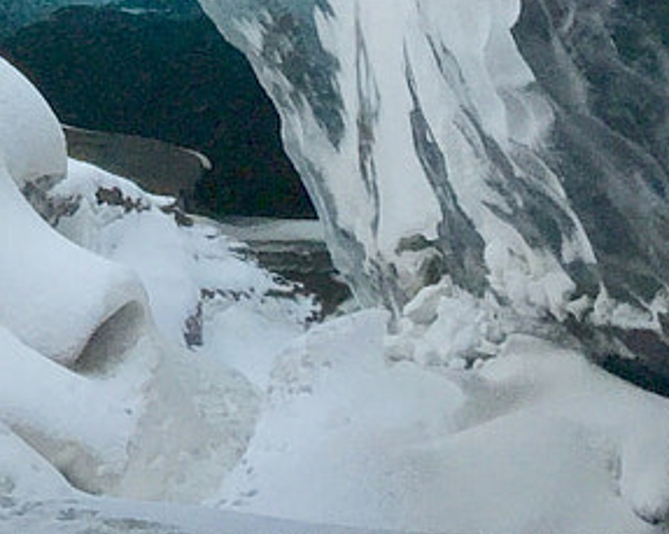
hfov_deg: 11.5
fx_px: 3125
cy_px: -814
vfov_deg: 8.7
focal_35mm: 158
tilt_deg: +16.6
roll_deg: +0.2
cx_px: -455
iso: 32
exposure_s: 1/942
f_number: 2.2
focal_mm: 4.15
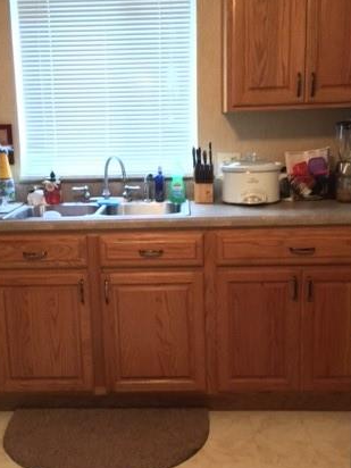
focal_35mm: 45
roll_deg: +2.3
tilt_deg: -9.9
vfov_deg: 42.1
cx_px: 150
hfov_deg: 32.1
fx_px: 608
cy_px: 248
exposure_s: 1/15
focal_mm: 4.15
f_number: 2.2
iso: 400
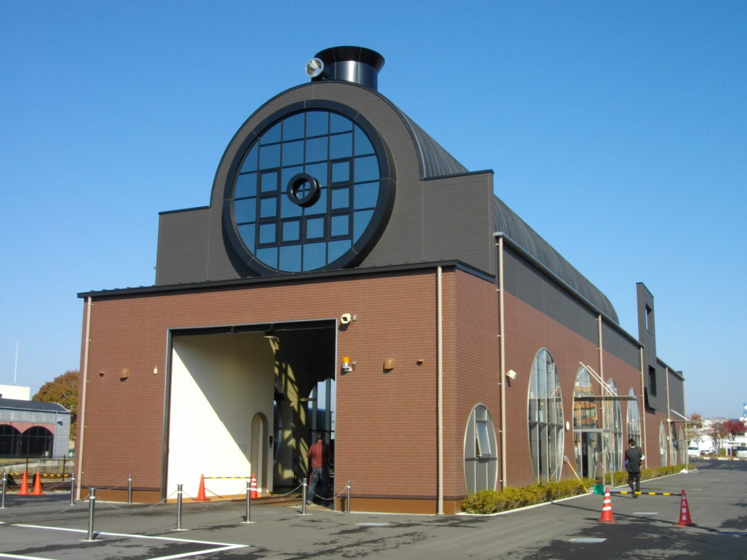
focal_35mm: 40
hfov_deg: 46.8
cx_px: 374
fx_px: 863
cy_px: 280
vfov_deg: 36.0
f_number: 6.3
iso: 100
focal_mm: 7.1
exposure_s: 1/320
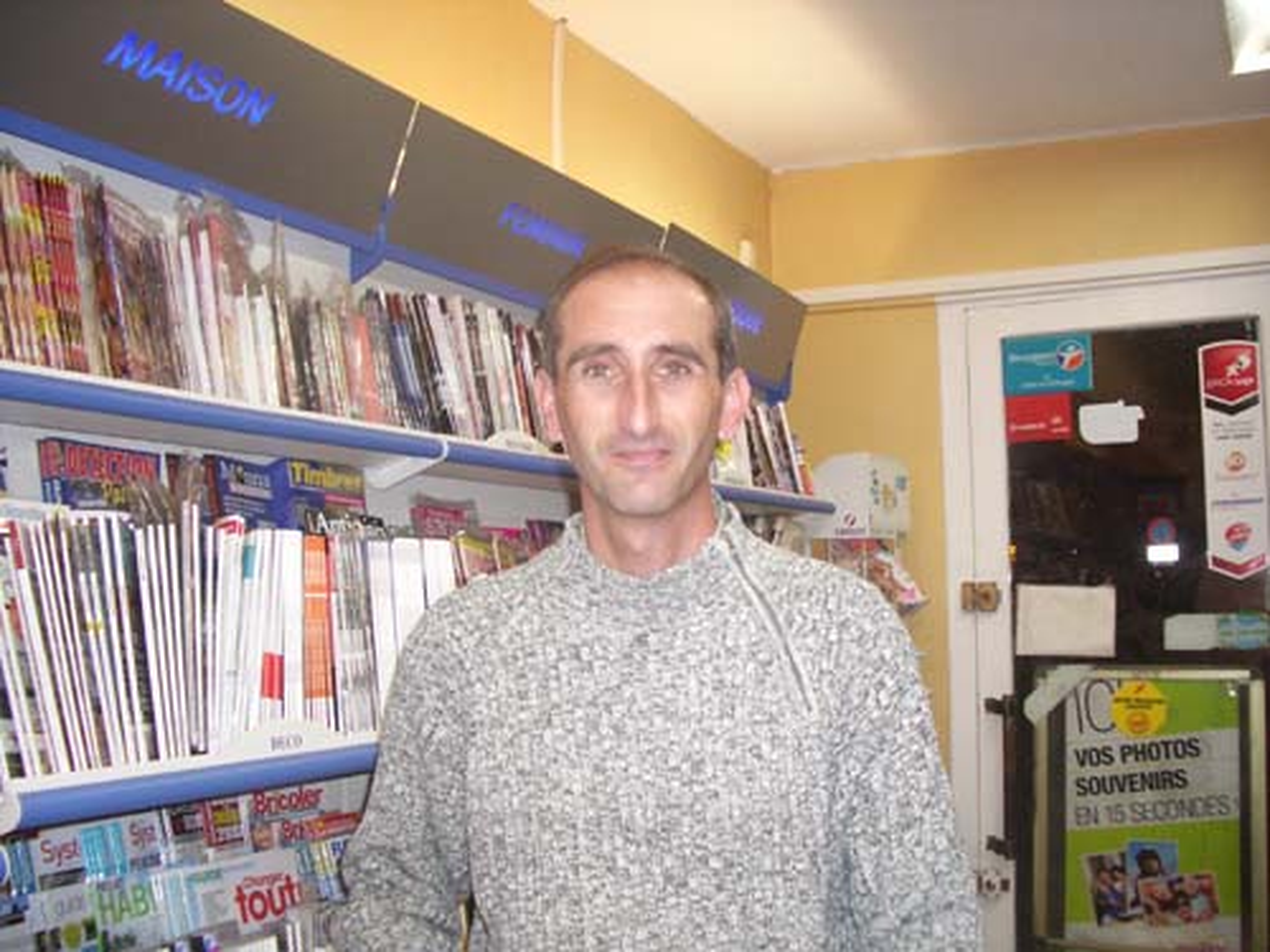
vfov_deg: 40.7
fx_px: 1284
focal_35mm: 35
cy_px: 476
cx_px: 635
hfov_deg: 52.6
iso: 200
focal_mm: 5.8
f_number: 2.6
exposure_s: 1/60
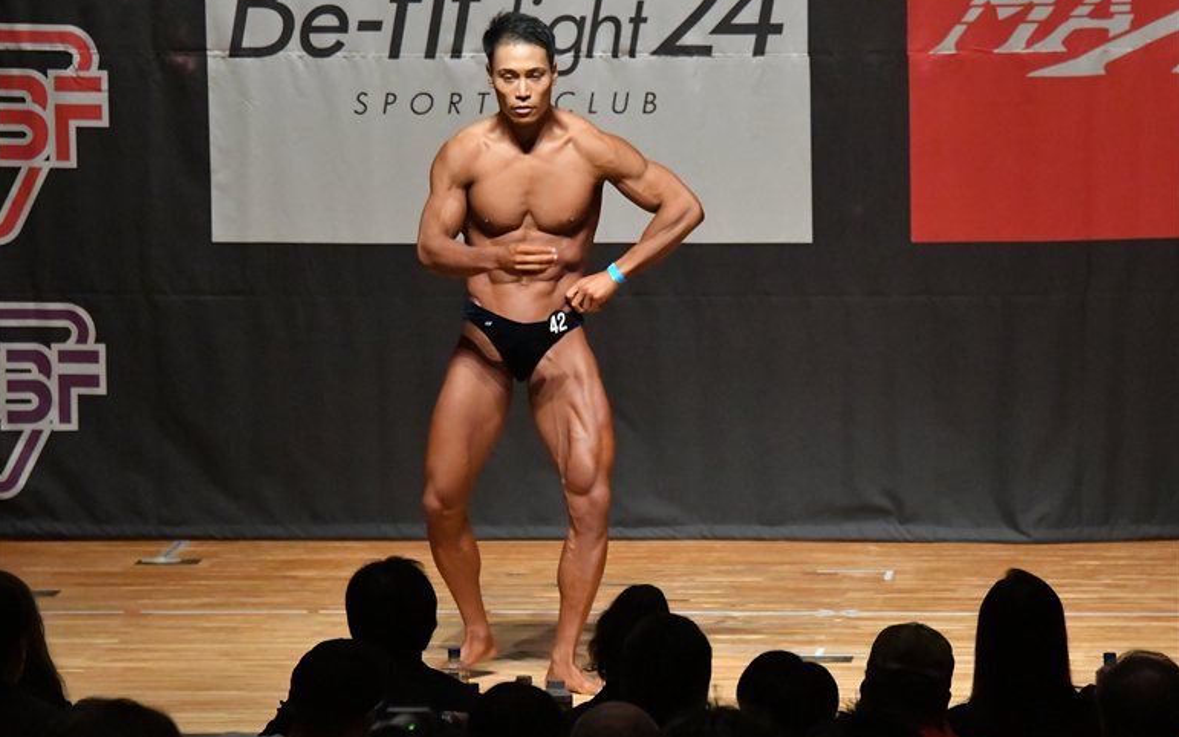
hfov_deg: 8.0
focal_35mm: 261
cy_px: 359
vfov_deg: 5.0
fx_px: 8387
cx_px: 588
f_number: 5.6
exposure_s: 1/400
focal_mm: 170
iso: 12800
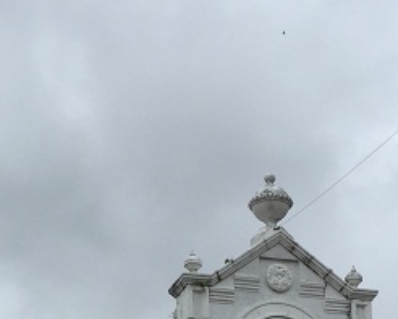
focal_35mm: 92
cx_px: 126
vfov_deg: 15.9
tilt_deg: +19.3
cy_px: 408
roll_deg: -2.9
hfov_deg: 20.7
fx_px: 1084
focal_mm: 4.15
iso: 32
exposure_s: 1/1163
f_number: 2.2
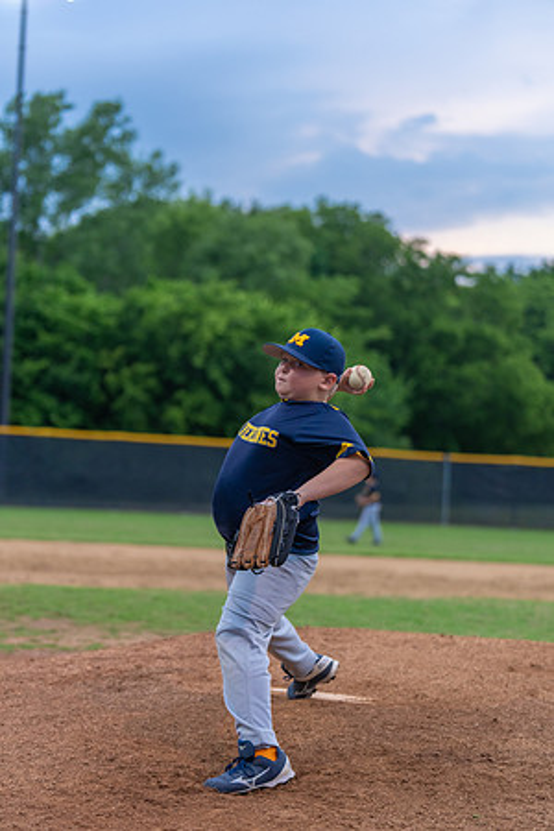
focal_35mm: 84
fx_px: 1939
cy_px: 416
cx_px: 277
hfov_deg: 16.3
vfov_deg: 24.2
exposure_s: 1/1000
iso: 1250
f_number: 2.8
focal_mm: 84
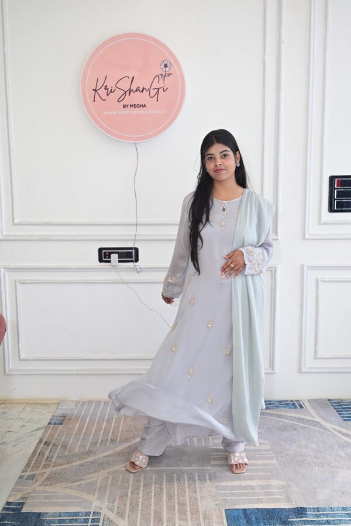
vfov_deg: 57.2
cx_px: 176
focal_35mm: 33
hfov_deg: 40.0
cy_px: 263
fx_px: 482
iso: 250
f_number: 5
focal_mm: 33
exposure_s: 1/125
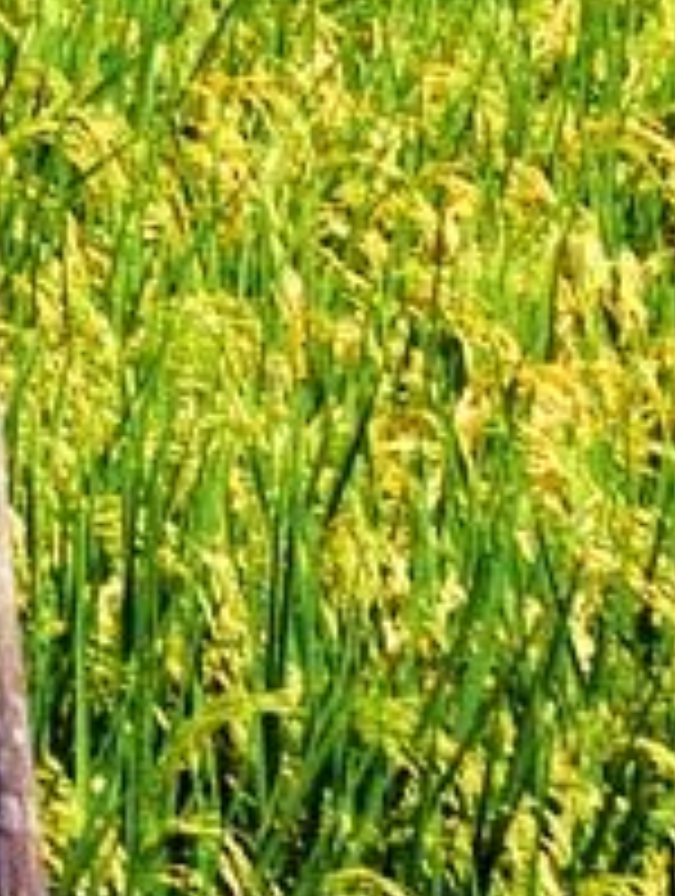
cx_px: -3586
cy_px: -2123
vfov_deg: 4.5
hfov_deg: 3.2
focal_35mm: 415
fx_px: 10755
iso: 100
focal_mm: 42
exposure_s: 1/250
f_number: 8
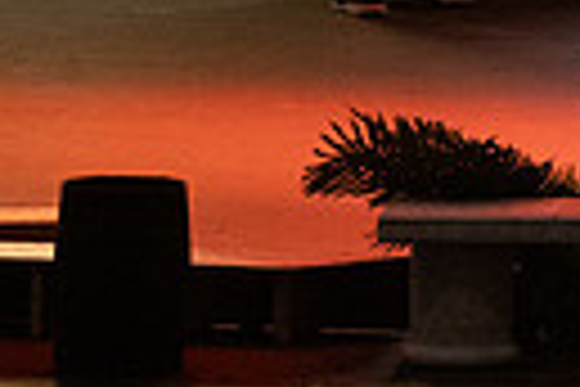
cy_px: -140
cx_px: 1299
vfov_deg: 1.6
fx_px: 14161
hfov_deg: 2.3
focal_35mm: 879
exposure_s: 1/160
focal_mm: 195
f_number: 6.3
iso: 10000
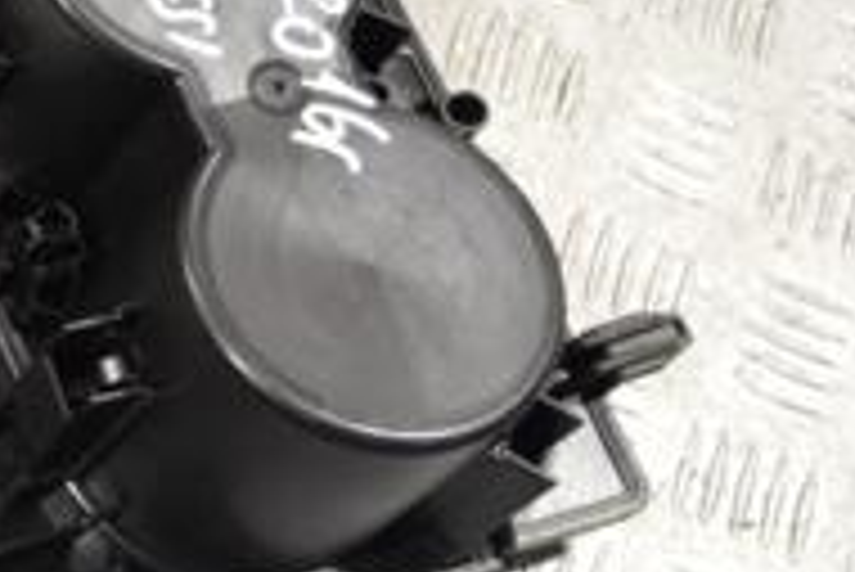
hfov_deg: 17.6
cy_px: 446
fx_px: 2472
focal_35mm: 104
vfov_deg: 13.1
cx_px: -436
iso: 160
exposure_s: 1/30
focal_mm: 22
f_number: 4
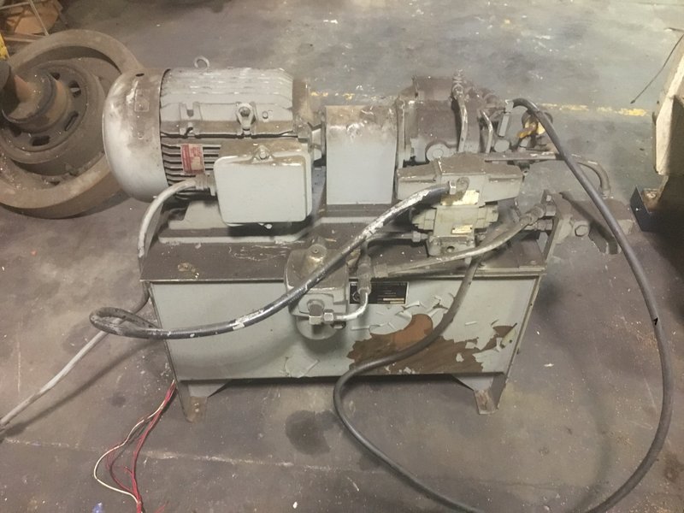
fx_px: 573
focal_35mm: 29
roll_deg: -1.7
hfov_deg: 61.7
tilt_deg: -40.4
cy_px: 256
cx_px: 342
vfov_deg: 48.2
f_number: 2.2
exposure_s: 1/15
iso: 320
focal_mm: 4.15
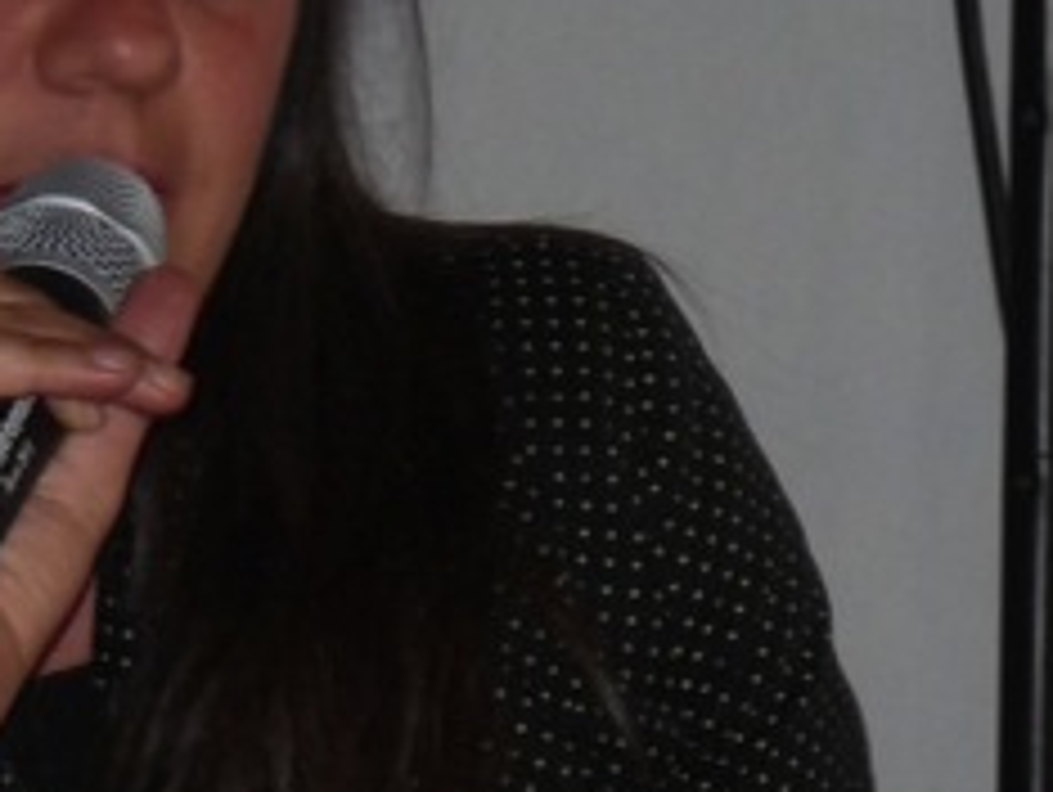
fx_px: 15652
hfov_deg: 3.9
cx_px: 178
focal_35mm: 514
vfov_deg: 2.9
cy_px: 706
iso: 200
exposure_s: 1/40
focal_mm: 23
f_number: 3.6
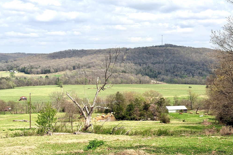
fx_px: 330
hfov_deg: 38.9
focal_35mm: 51
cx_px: 116
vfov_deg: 26.5
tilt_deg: -1.2
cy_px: 75
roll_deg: +0.3
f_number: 1.78
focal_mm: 6.76
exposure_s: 1/6536
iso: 64
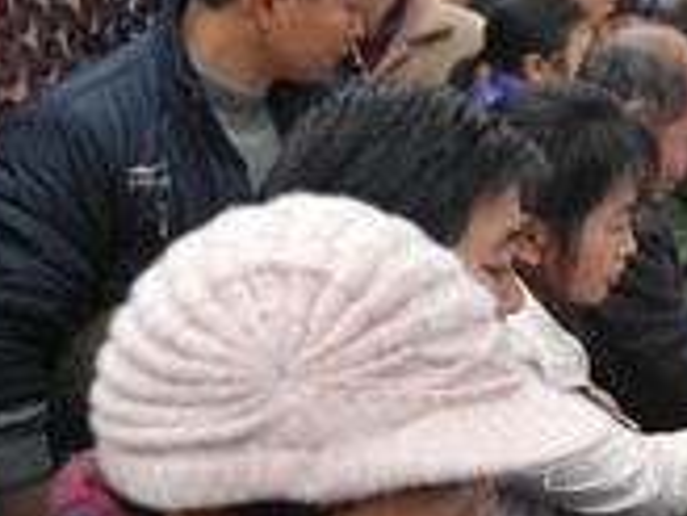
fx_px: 1746
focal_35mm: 88
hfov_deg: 20.2
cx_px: 917
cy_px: 90
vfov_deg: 16.6
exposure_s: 1/80
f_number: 3.2
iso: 500
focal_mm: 30
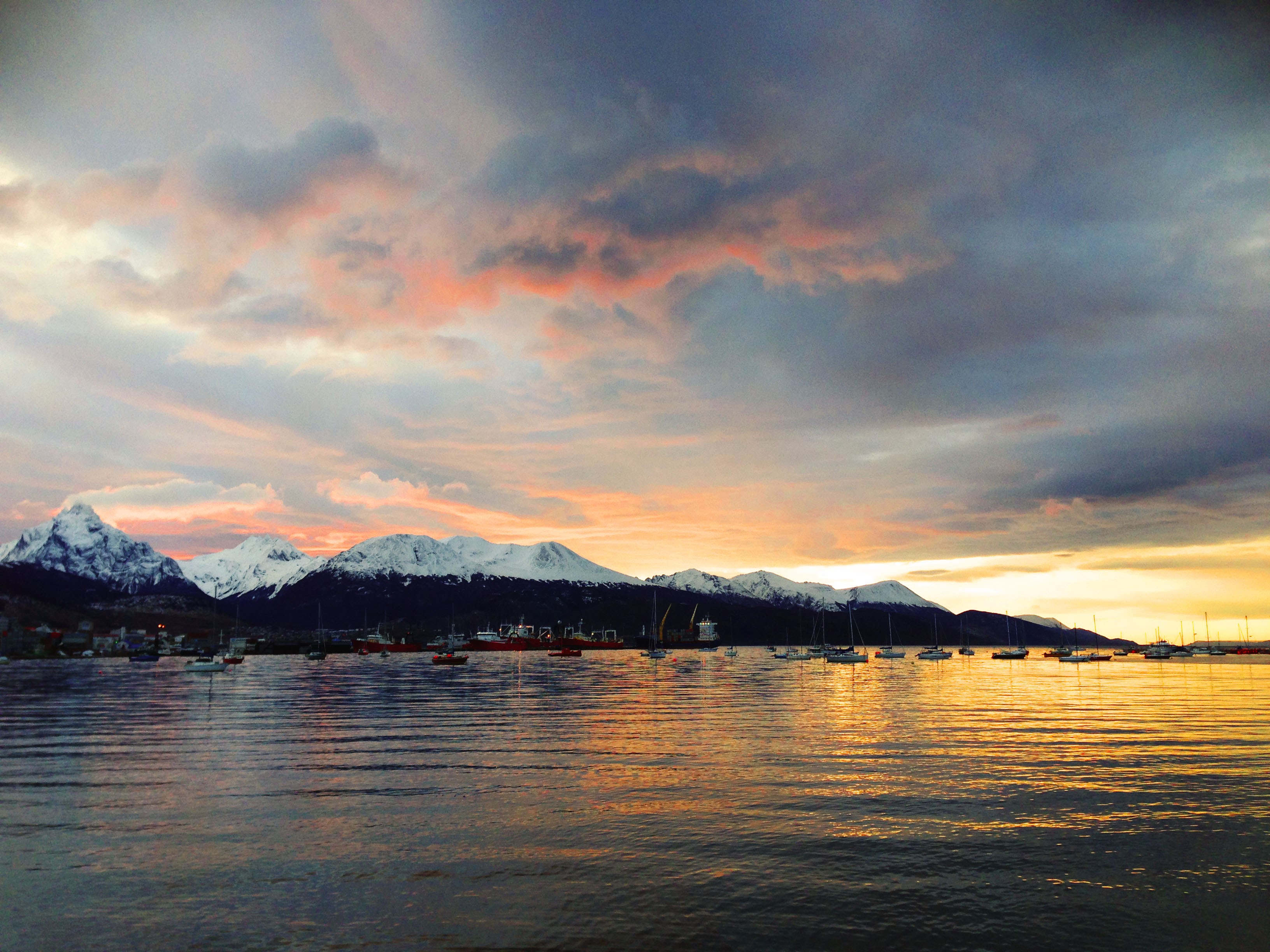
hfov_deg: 55.4
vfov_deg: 42.9
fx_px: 1211
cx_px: 635
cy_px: 476
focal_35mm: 33
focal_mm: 4.12
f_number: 2.4
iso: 50
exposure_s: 1/130
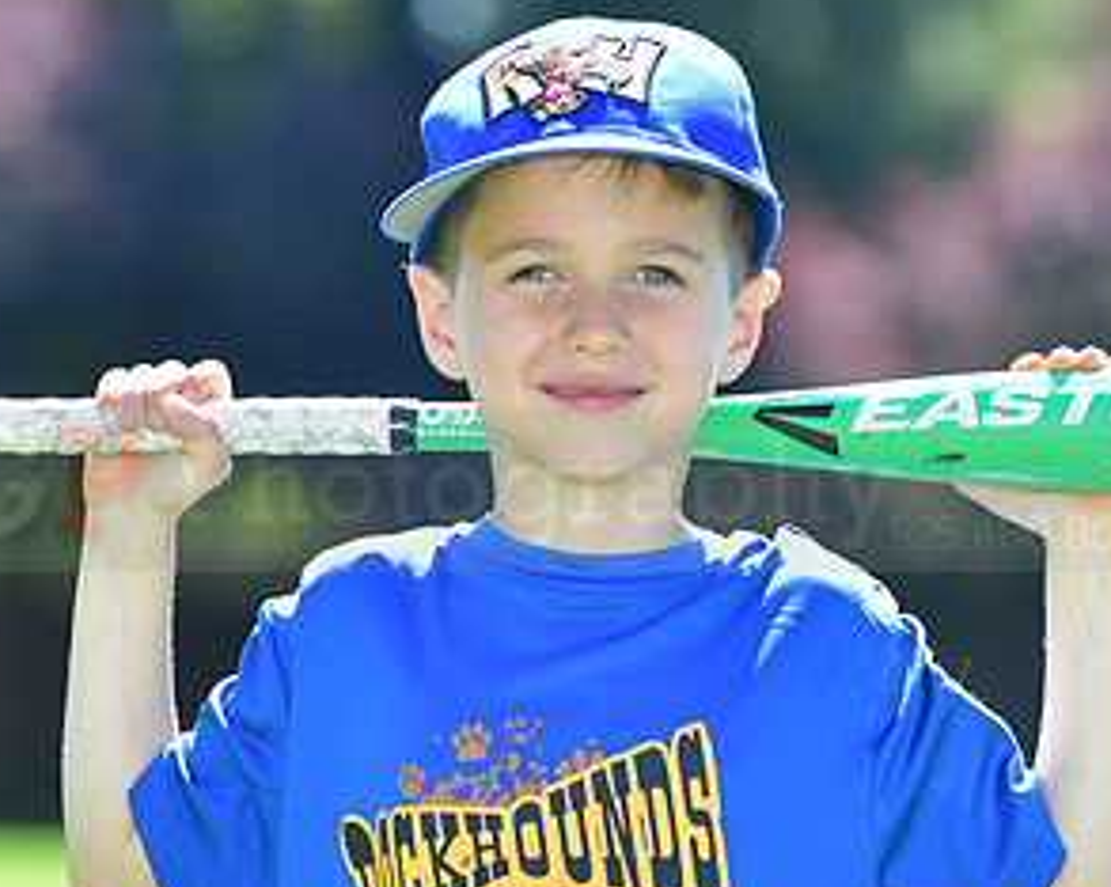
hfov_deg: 4.5
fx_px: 14193
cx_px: 432
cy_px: 461
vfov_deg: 3.6
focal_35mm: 432
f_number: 4.5
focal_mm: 155
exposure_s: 1/1000
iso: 400
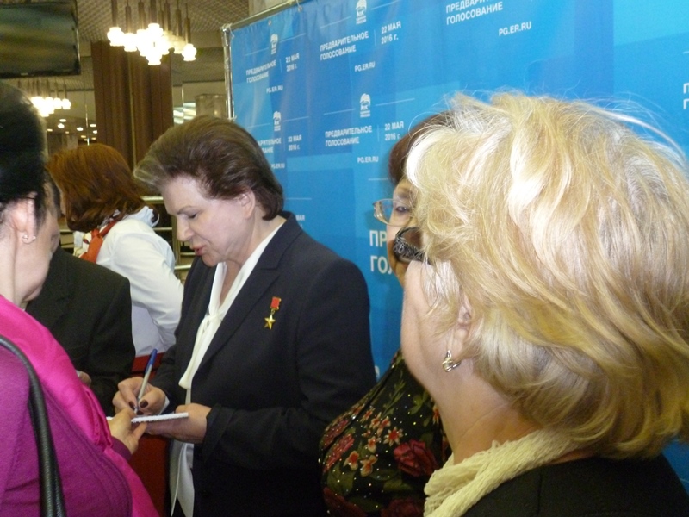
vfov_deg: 39.7
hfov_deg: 51.4
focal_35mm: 36
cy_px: 258
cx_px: 344
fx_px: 717
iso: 500
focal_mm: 6.4
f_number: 3.1
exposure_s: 1/60
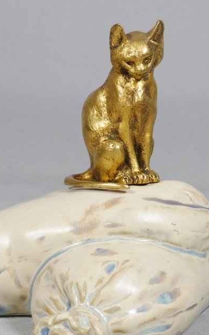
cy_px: 199
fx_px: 784
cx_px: 104
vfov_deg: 24.1
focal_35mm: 86
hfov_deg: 15.2
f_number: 3.9
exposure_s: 1/100
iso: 80
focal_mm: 9
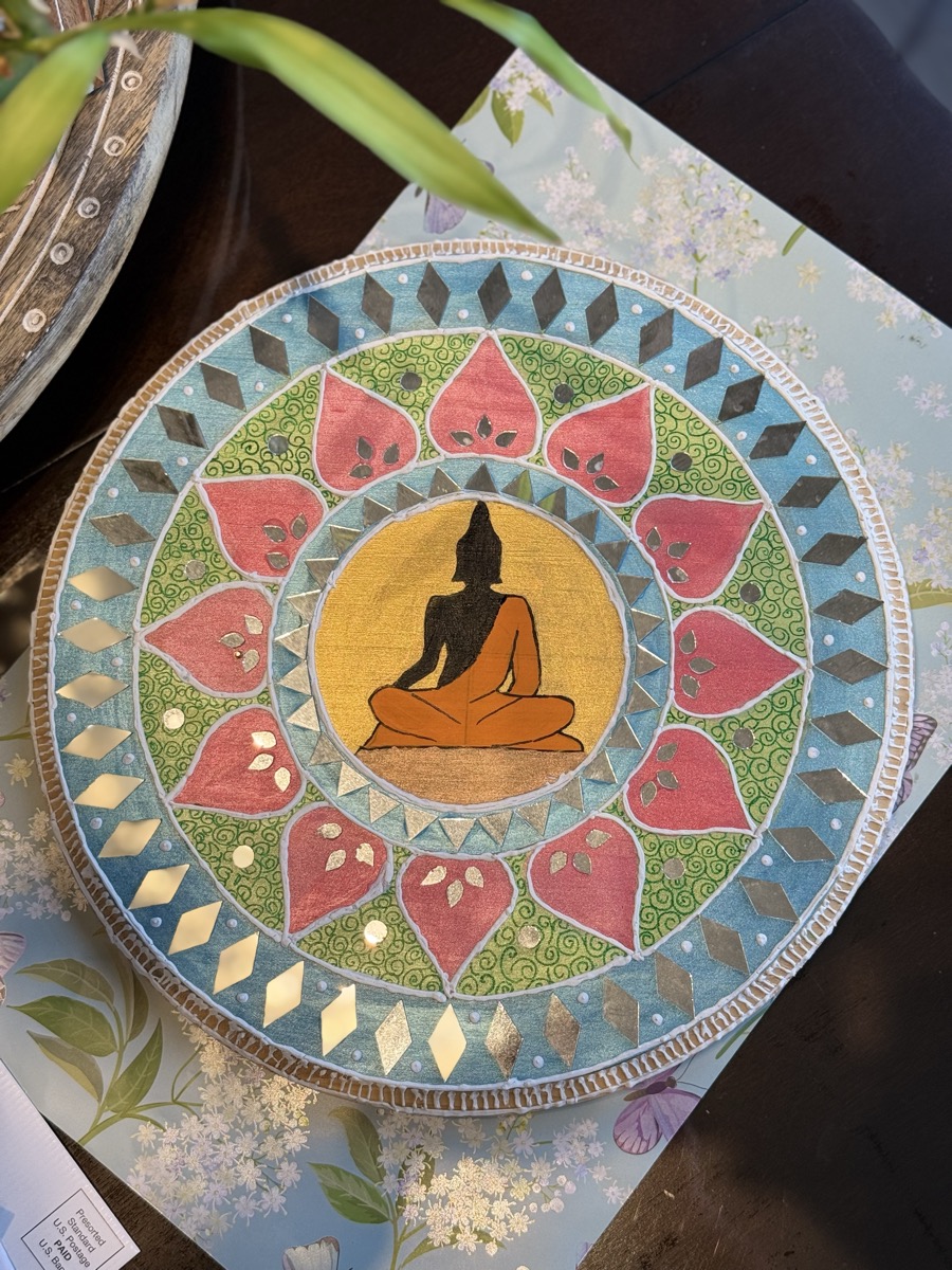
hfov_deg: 30.3
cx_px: 476
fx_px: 1760
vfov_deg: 39.7
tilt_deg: -80.3
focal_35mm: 48
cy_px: 635
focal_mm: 6.76
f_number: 1.78
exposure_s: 1/242
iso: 64
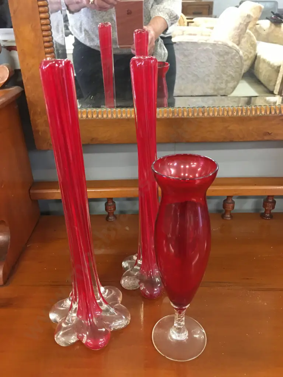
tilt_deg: -26.1
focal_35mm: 29
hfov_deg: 48.2
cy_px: 188
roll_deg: +0.5
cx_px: 142
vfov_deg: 61.7
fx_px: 316
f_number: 2.2
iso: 100
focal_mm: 4.15
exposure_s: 1/10
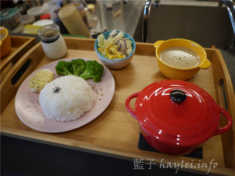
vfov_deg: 46.8
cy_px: 88
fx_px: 204
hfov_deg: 60.0
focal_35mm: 30
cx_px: 118
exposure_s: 1/60
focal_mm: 15
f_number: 1.8
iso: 320
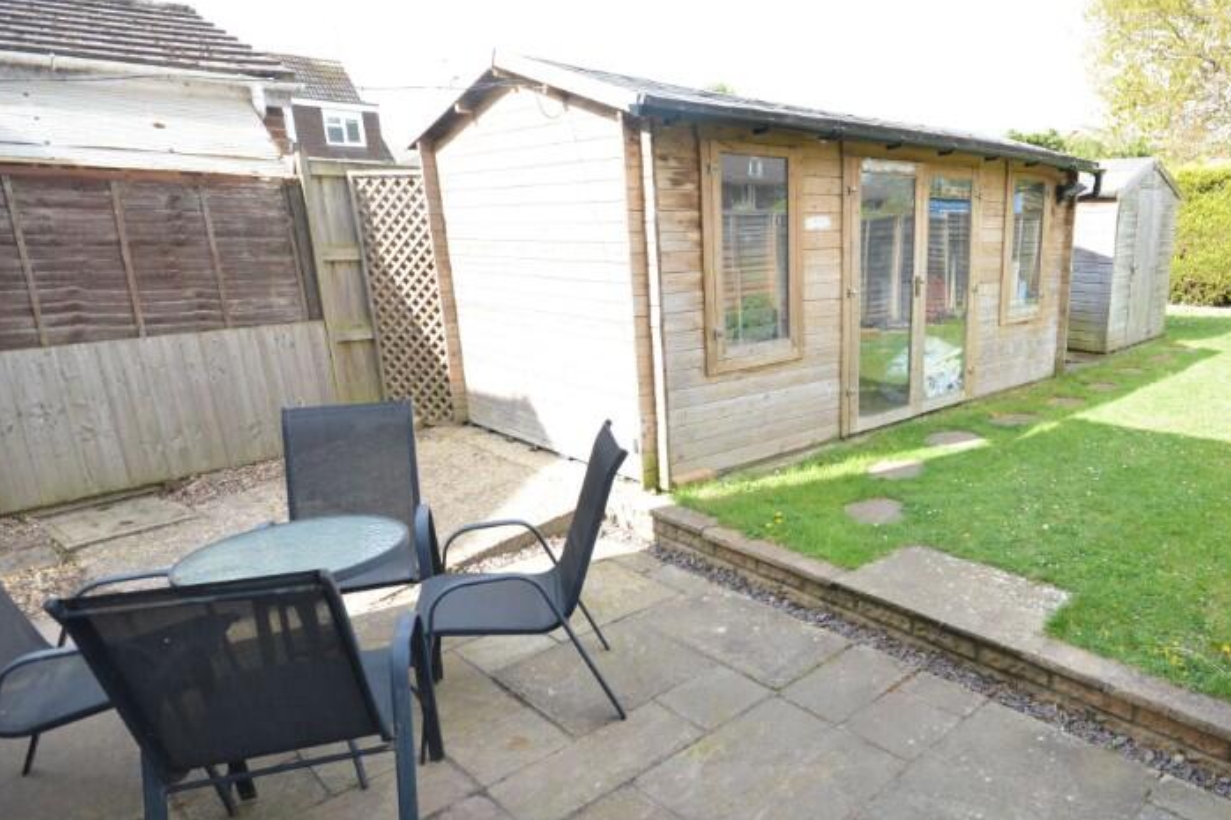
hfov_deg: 75.1
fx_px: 752
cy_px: 448
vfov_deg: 57.1
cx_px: 859
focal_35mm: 22
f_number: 8
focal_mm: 10
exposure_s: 1/160
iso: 400
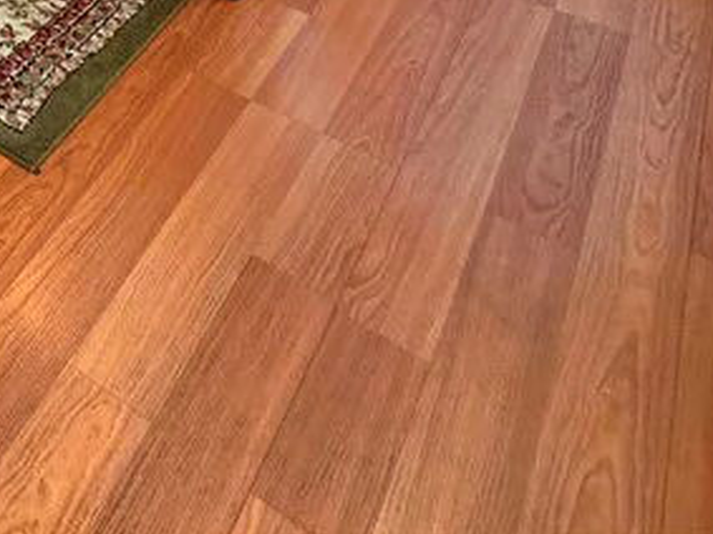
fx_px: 968
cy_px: -428
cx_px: -297
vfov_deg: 21.0
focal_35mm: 47
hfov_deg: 29.2
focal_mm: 2.2
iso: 200
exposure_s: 1/60.2
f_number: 1.9
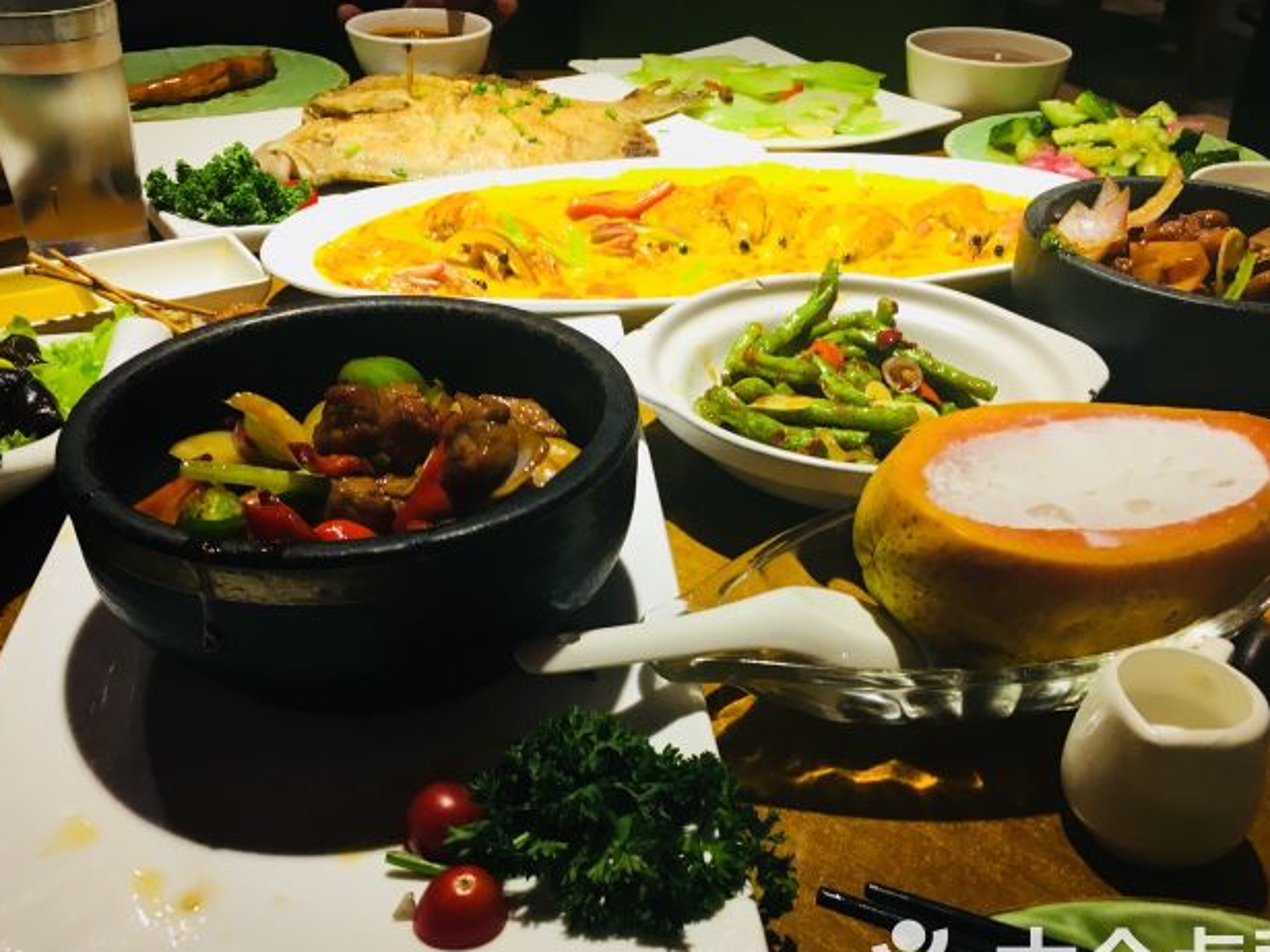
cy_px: 534
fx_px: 1210
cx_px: 667
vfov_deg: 42.9
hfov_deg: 55.3
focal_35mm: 33
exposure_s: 1/33
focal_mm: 4.15
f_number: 2.2
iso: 80
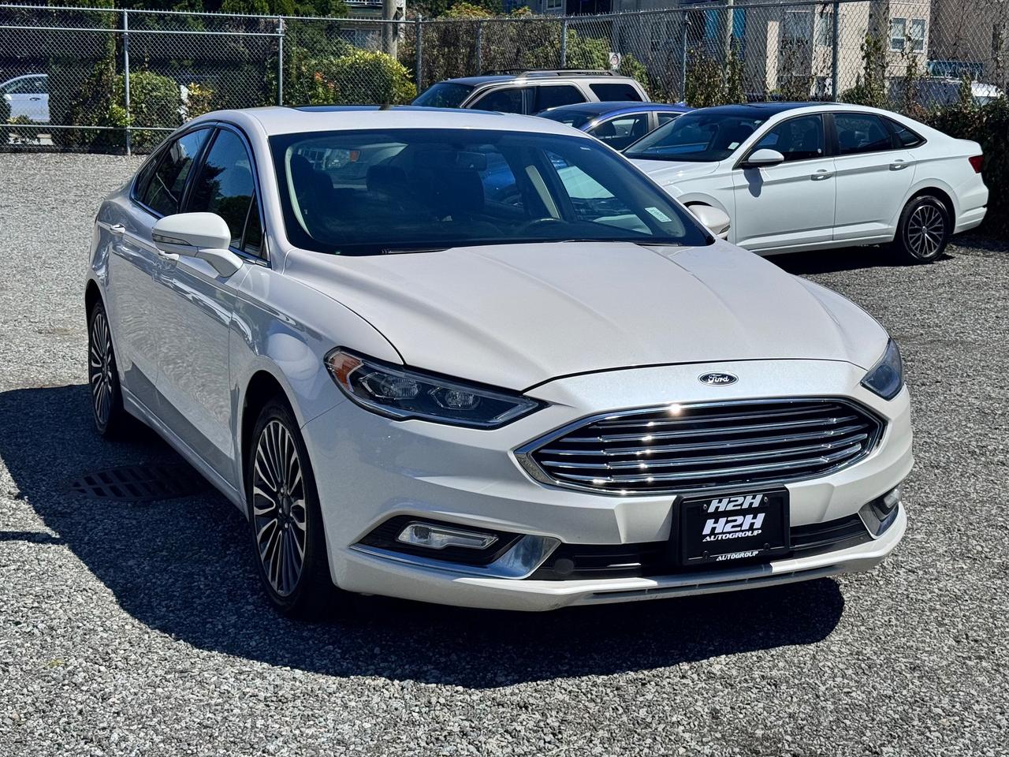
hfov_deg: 39.7
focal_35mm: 48
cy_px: 378
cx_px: 504
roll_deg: -0.9
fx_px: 1399
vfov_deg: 30.3
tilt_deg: -7.1
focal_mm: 6.76
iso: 80
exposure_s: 1/10526
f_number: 1.78
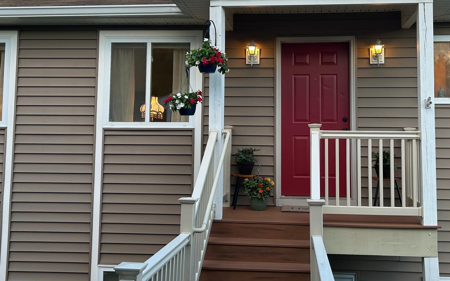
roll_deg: -0.6
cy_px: 96
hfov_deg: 47.0
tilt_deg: +3.9
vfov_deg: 30.3
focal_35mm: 42
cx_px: 264
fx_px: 515
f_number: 1.5
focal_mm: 5.7
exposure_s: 1/171
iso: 40
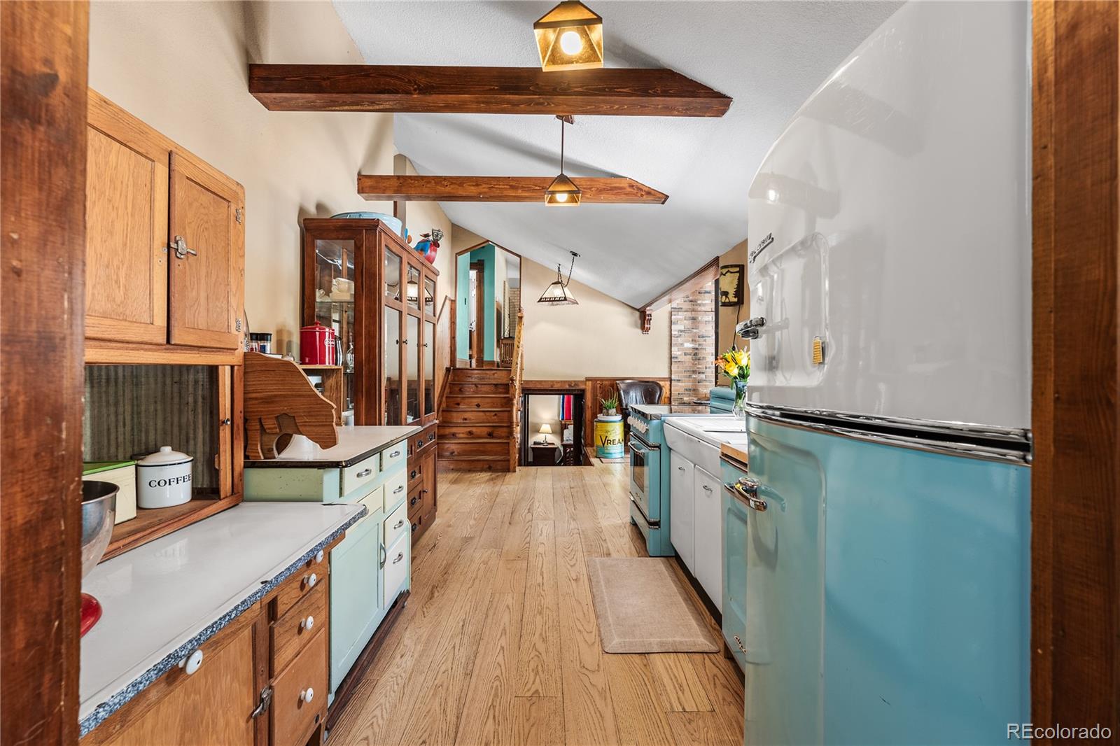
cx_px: 560
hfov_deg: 96.7
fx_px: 498
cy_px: 373
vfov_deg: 73.7
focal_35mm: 16
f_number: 8
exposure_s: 1.6
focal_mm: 16
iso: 200
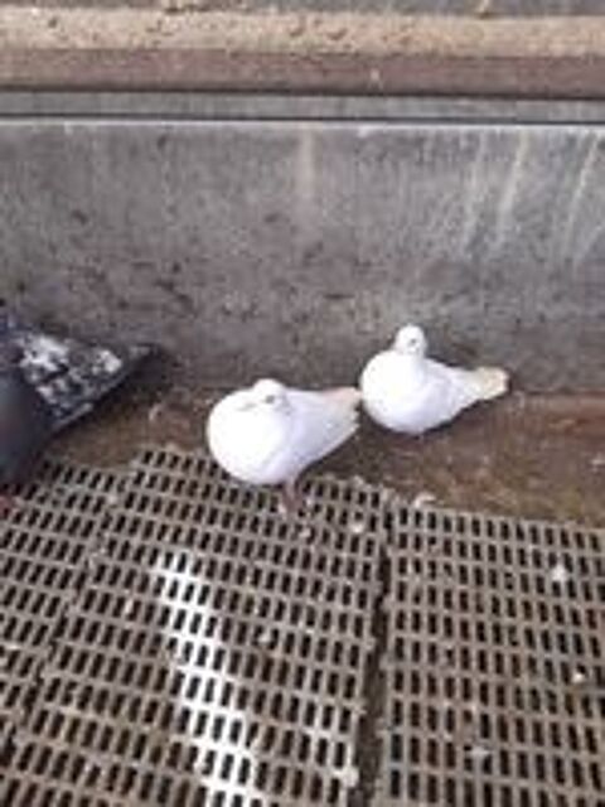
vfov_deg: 67.3
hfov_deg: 53.1
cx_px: 302
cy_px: 404
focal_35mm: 26
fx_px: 606
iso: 40
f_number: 1.7
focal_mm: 3.92
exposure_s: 1/157
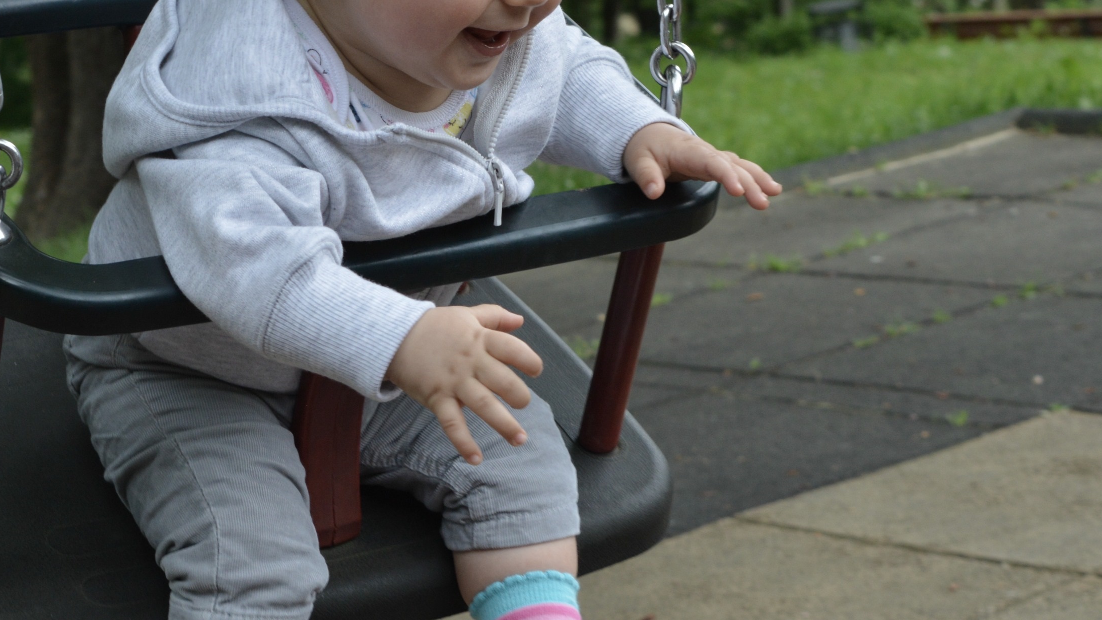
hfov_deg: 17.3
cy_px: 242
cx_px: 581
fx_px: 3624
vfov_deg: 9.8
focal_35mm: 124
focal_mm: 52
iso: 400
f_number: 10
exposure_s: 1/200
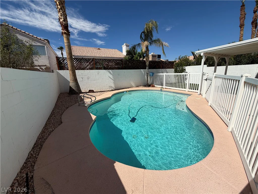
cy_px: 97
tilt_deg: -12.9
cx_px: 129
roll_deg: +1.9
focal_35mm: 14
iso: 20
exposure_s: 1/1795
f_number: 2.2
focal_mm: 2.22
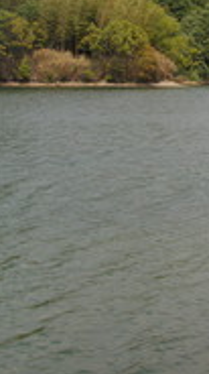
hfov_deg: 12.4
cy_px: 94
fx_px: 890
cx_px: 357
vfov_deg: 23.5
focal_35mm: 90
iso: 80
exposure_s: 1/640
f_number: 4.5
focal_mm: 6.7
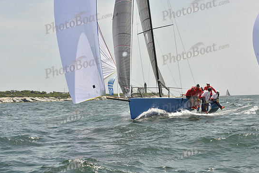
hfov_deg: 27.0
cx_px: 137
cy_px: 84
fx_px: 540
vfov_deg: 18.2
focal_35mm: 75
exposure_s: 1/1600
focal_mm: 70
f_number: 9
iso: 400
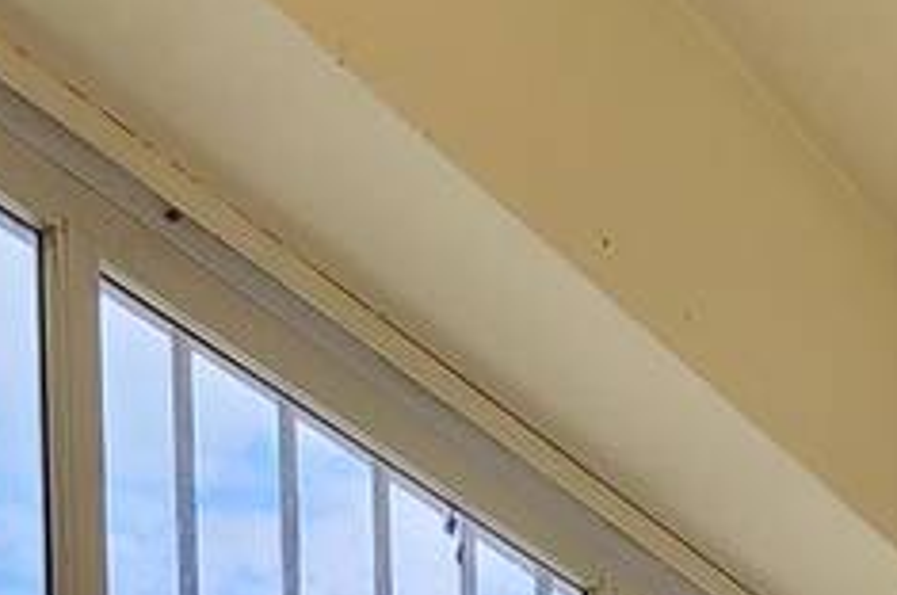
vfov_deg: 11.4
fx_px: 2065
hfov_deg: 24.4
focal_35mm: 83
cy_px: 1678
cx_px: 557
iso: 64
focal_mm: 2.2
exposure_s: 1/60
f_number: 2.2
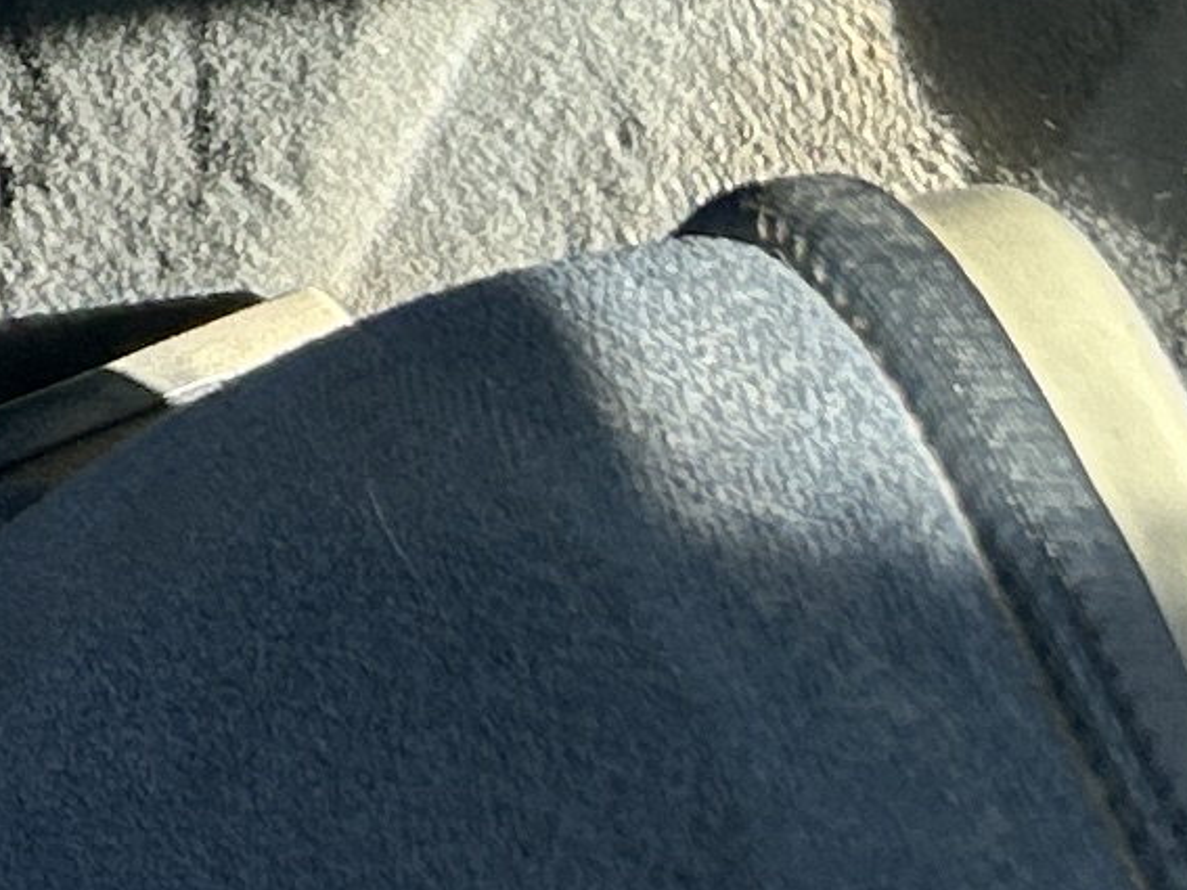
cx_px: -1631
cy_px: -1920
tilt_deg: -35.9
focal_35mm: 185
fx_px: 6342
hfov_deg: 9.5
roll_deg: -13.5
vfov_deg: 7.1
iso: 50
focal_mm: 5.7
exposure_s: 1/601
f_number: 1.5
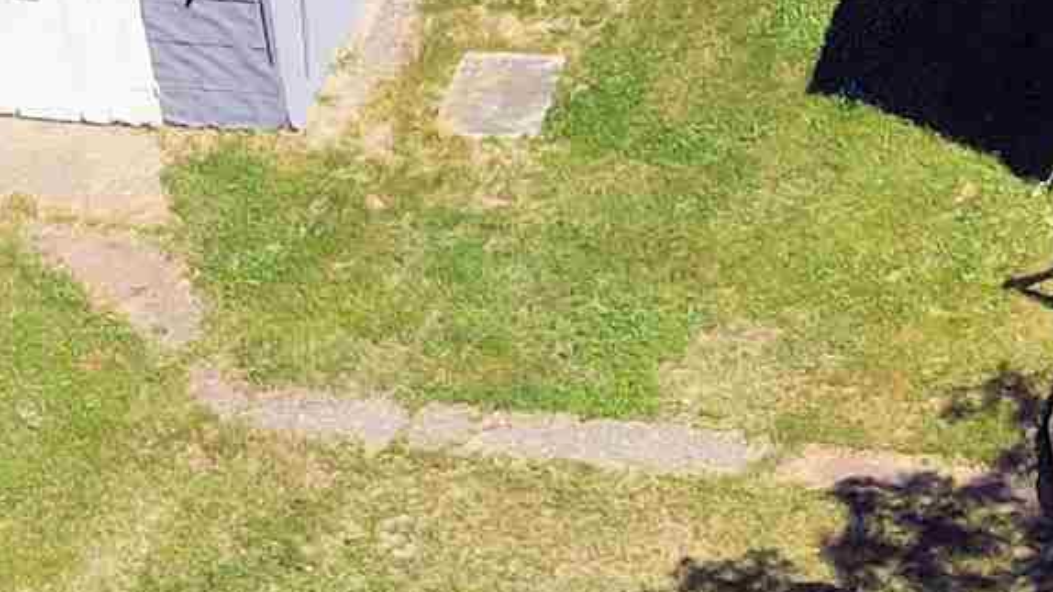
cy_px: -304
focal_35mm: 140
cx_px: 1011
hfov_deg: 15.1
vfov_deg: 8.5
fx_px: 3909
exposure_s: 1/500
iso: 100
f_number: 2.8
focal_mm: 4.5
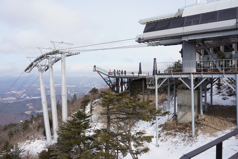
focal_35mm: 28
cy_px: 80
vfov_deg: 46.4
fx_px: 185
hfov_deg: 65.5
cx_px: 119
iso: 100
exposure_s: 1/100
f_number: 11
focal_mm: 28
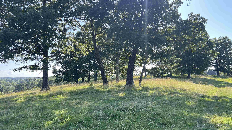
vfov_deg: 40.0
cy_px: 77
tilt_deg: +1.8
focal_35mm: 29
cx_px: 118
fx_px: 178
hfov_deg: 66.1
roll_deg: +1.3
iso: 50
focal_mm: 5.7
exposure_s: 1/887
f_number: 1.5
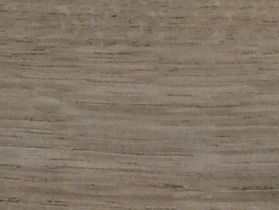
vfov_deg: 6.1
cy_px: -550
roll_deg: -2.5
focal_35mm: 212
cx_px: 145
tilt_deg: -28.6
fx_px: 1710
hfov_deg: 9.3
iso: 32
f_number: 2.2
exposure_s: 1/24
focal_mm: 4.15
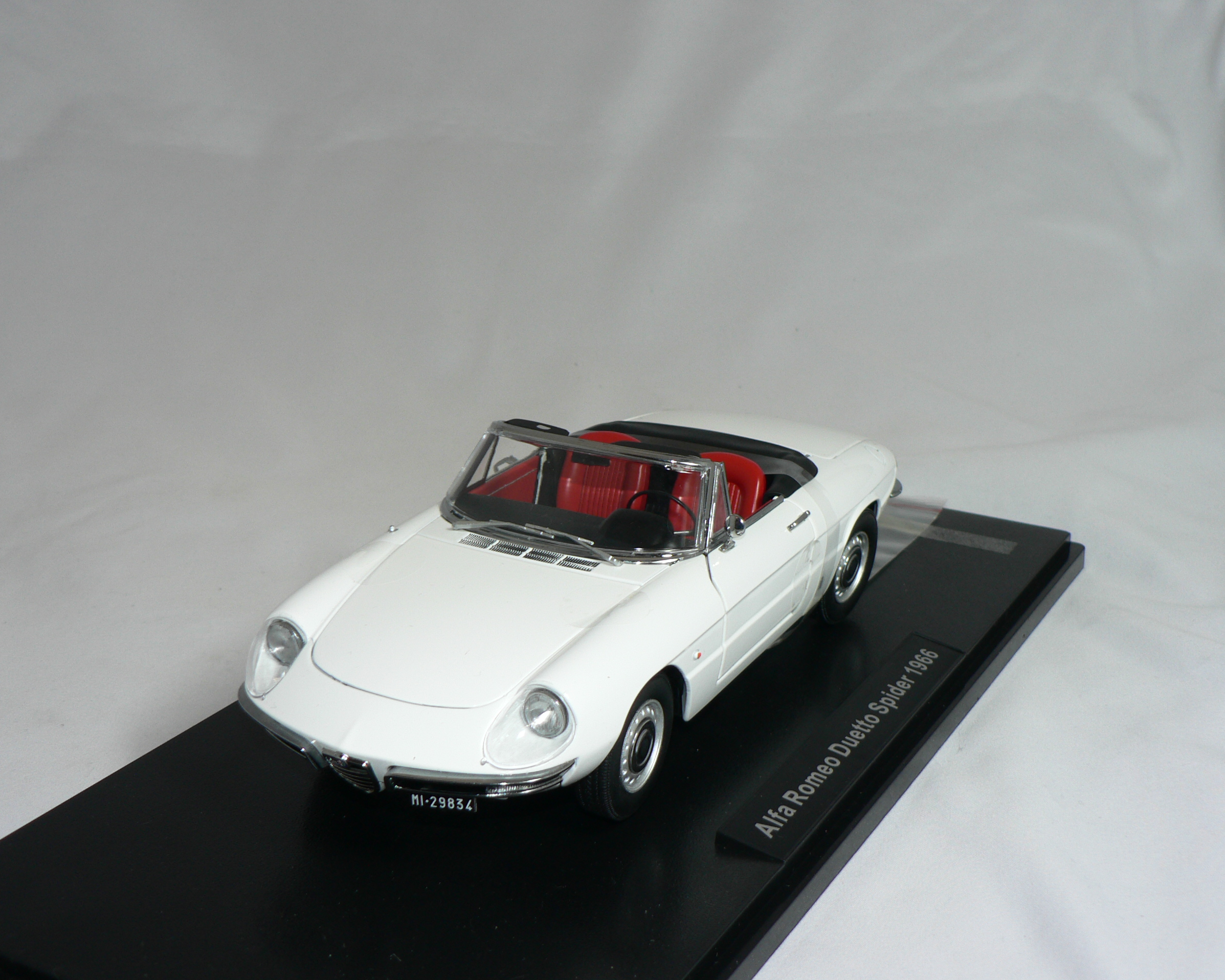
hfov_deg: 38.8
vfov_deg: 31.5
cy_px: 491
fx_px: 1740
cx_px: 607
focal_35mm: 48
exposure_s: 1/60
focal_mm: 7.7
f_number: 2.8
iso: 80
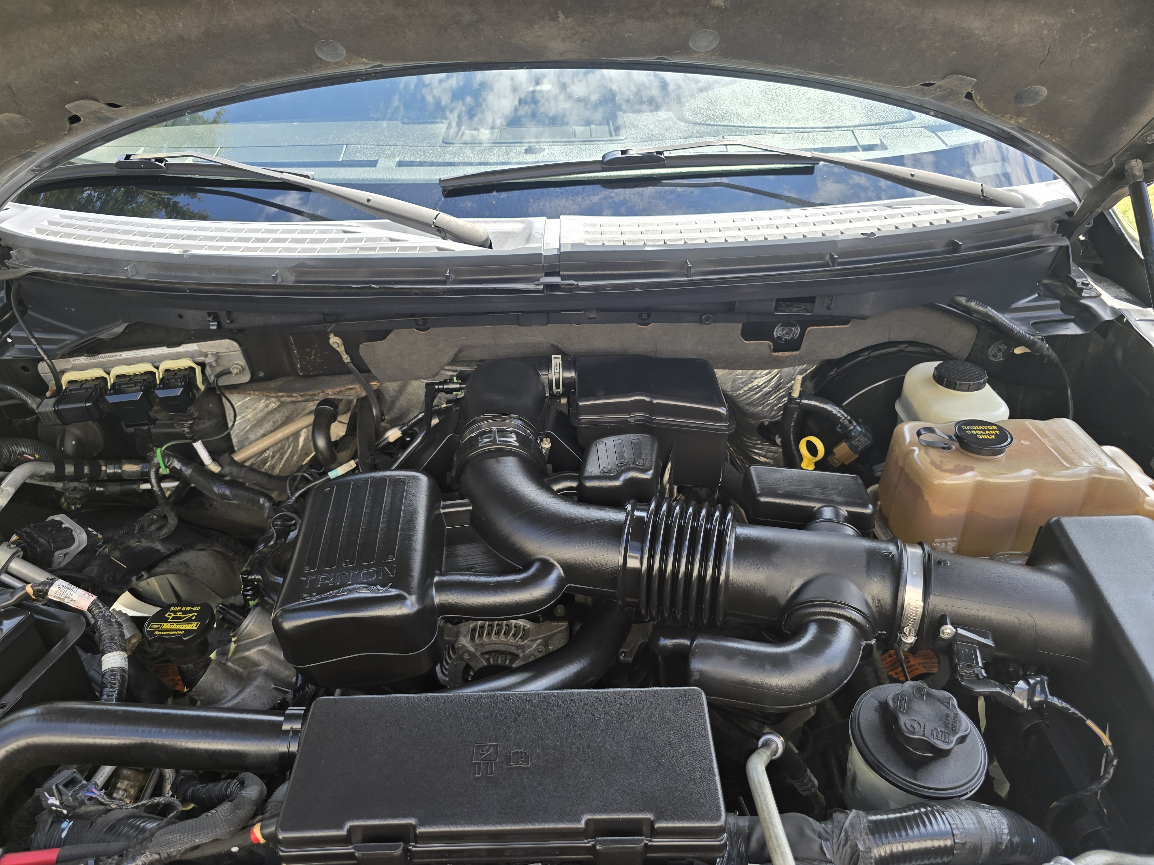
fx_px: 767
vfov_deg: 58.9
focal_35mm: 23
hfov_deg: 73.9
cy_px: 432
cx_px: 577
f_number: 1.7
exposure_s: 1/180
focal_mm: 6.3
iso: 20
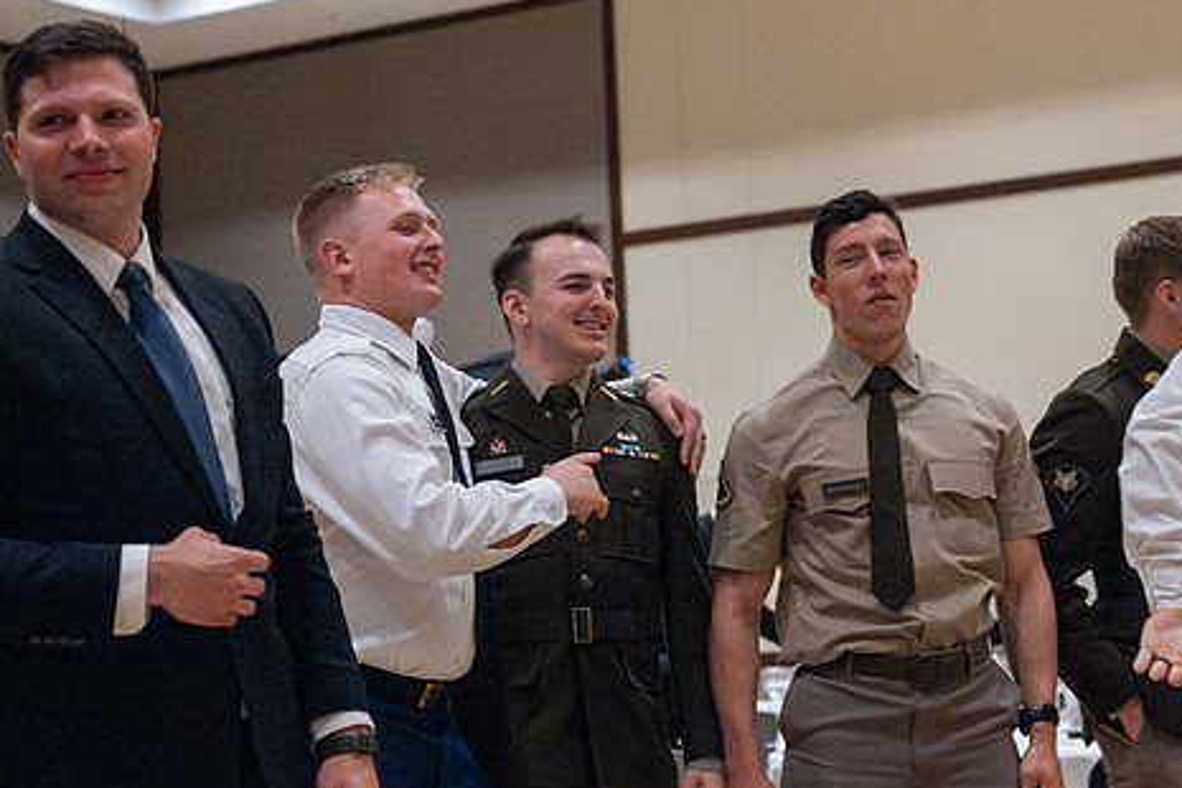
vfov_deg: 17.7
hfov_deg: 26.2
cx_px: 749
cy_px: 366
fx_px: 2528
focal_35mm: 77
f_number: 3.5
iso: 20000
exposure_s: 1/400
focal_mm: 51
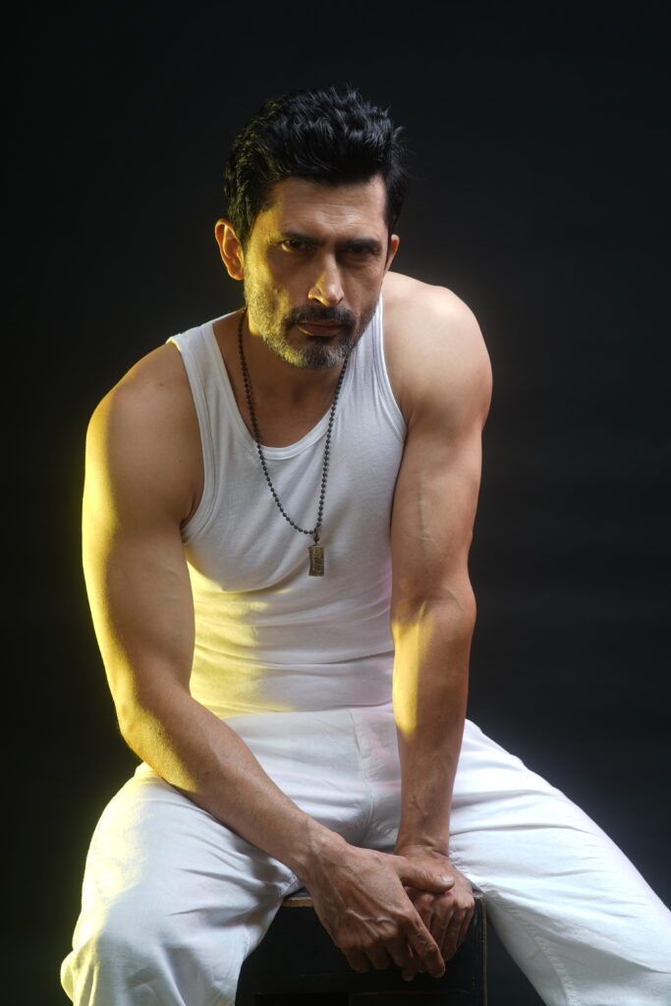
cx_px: 336
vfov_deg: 23.9
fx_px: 2375
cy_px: 503
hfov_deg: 16.1
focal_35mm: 85
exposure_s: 1/160
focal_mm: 85
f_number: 6.3
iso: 64
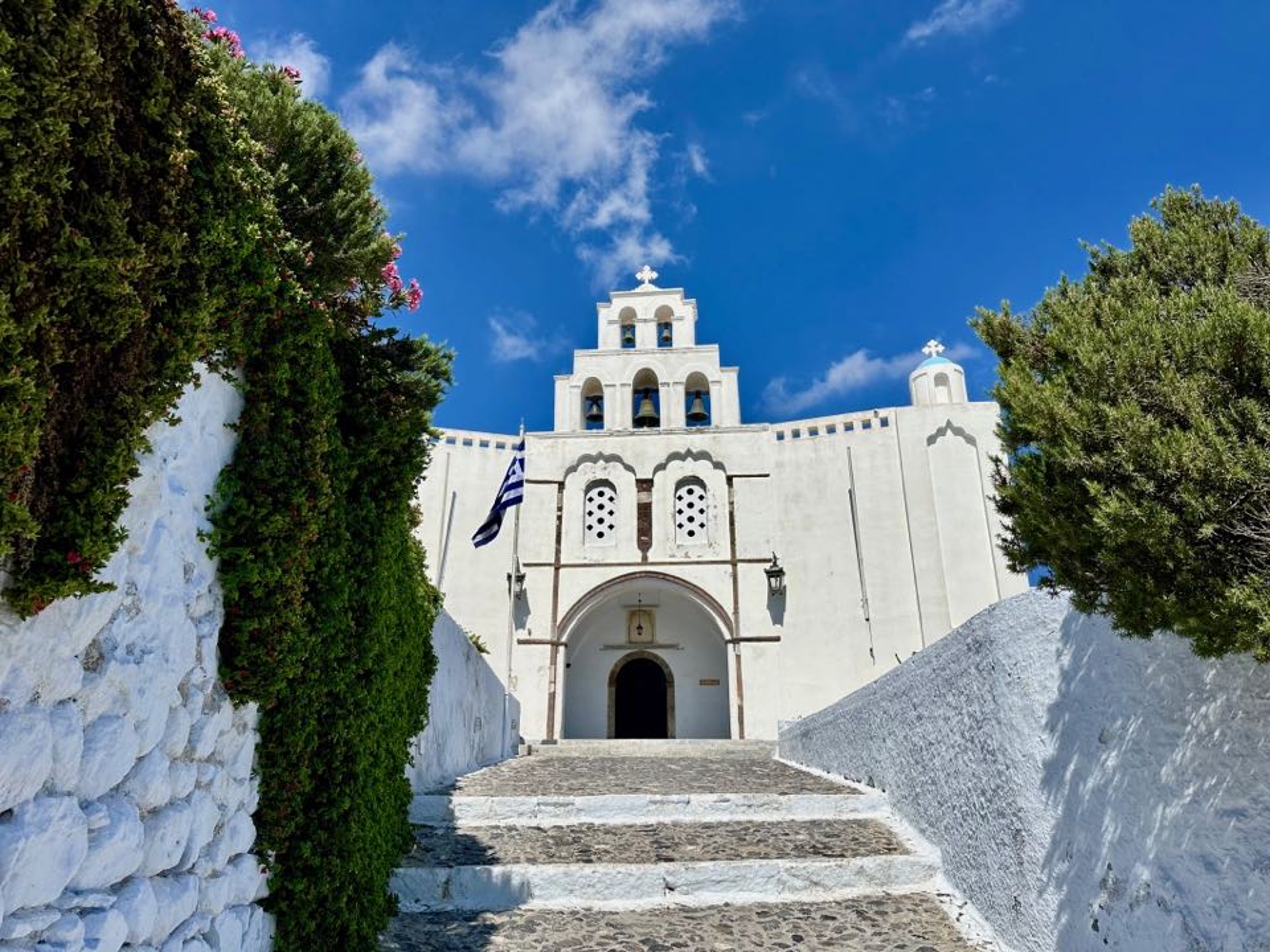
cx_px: 635
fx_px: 881
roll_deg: -0.7
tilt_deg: +21.2
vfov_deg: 56.8
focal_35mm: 24
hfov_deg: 71.6
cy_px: 476
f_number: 1.78
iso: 80
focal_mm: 6.86
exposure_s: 1/12048
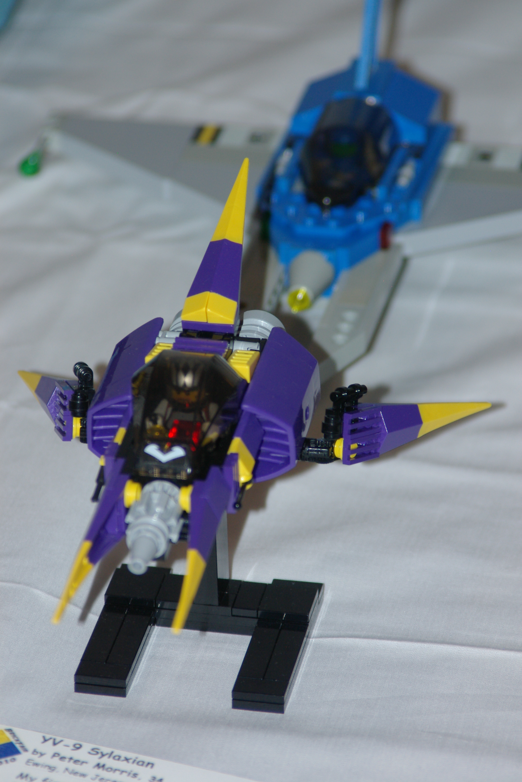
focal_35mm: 300
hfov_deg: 4.6
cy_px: 391
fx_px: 6518
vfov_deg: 6.9
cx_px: 261
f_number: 5.6
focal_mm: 200
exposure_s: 1/150
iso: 400
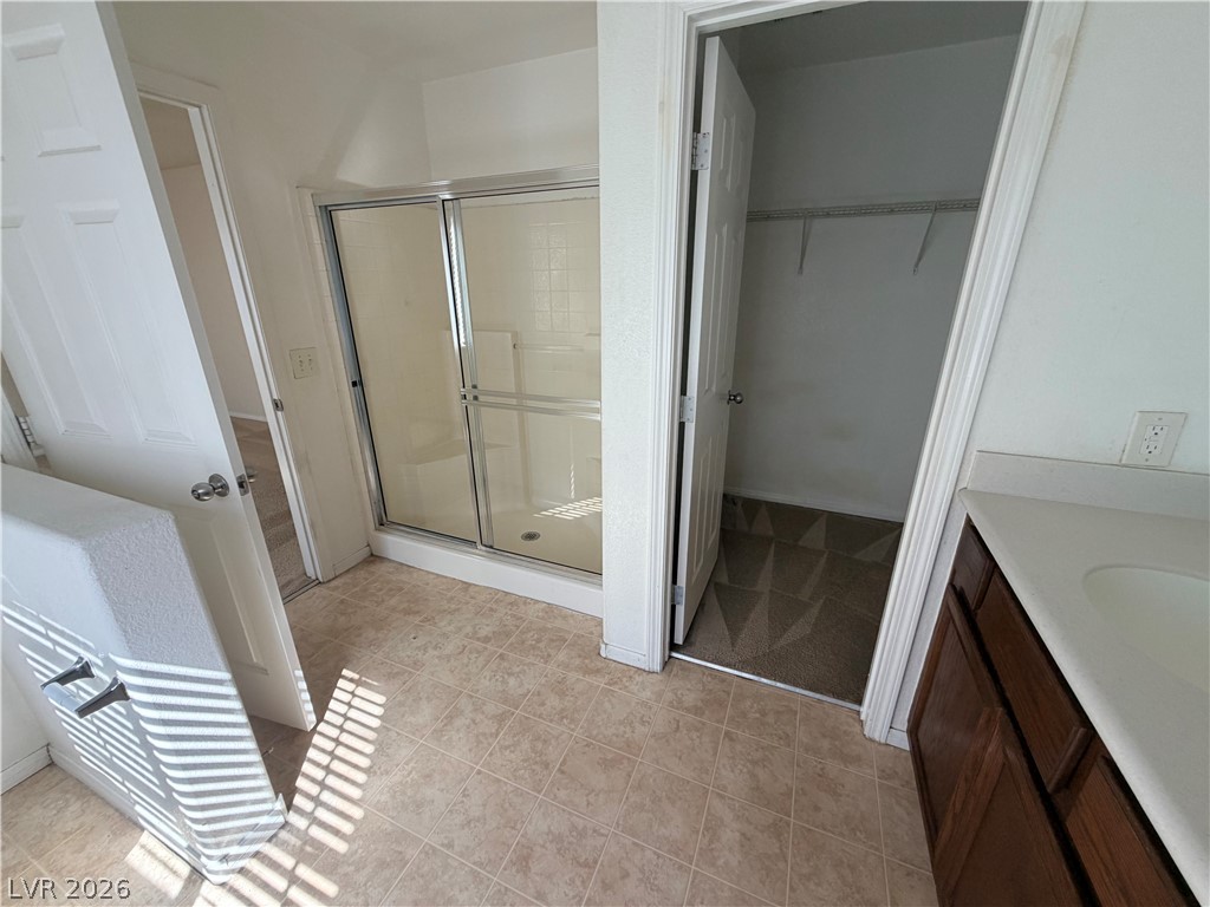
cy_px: 454
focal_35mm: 14
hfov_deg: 102.1
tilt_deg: -18.0
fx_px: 489
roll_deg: +0.2
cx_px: 605
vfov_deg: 85.7
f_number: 2.2
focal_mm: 2.22
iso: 125
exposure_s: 1/121
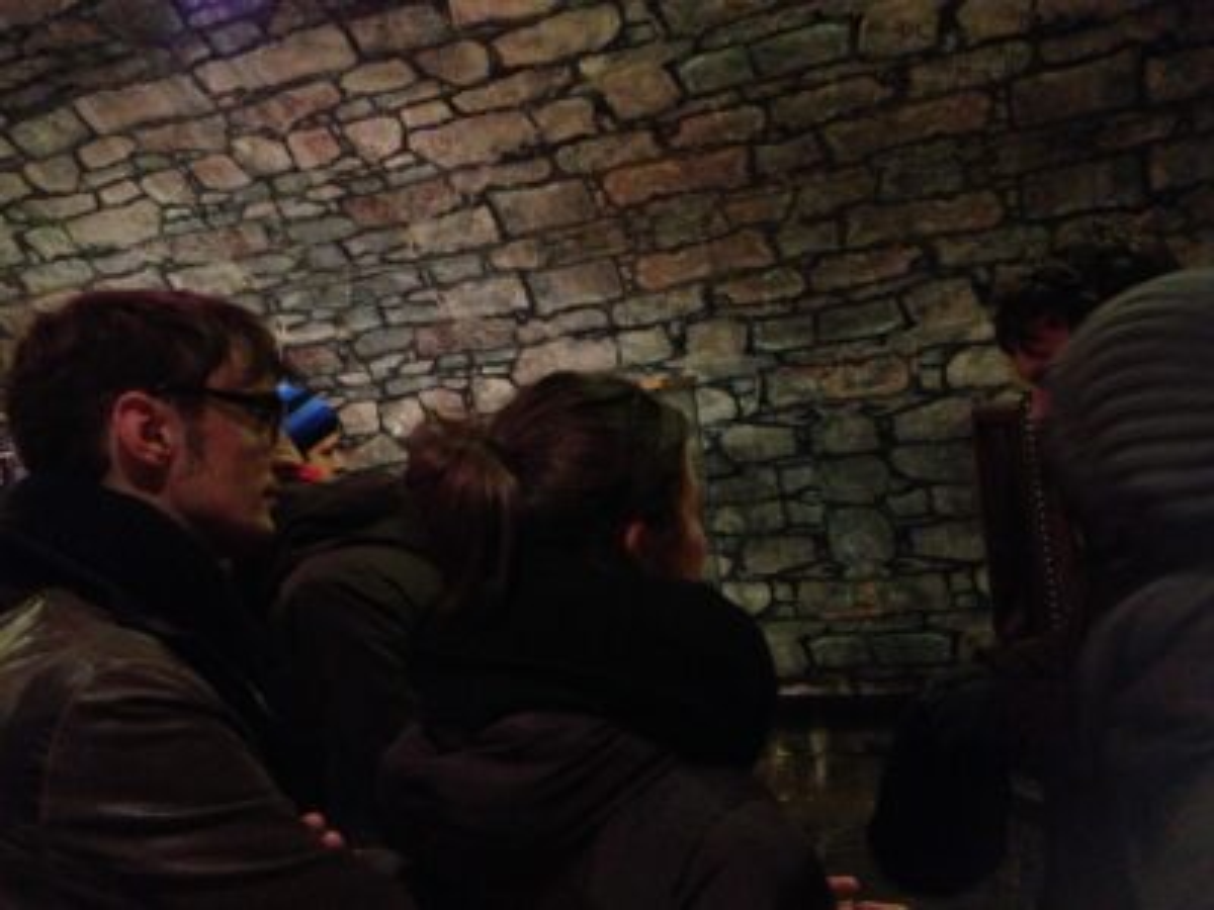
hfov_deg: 52.6
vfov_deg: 40.7
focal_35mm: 35
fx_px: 1227
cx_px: 607
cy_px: 455
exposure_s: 1/15
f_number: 2.4
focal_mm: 4.28
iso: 800
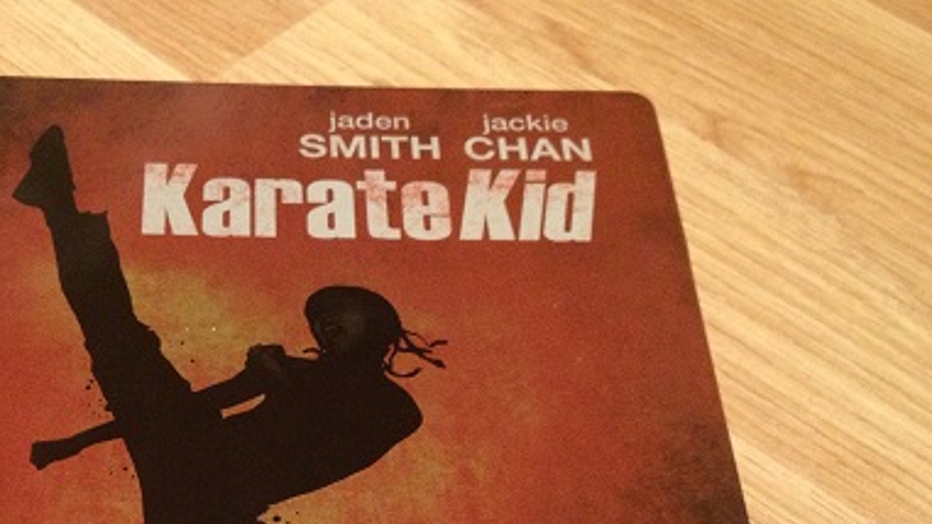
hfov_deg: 32.5
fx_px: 1581
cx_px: 301
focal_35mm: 64
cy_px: 568
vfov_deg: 18.2
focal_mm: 4.28
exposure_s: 1/20
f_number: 2.4
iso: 320
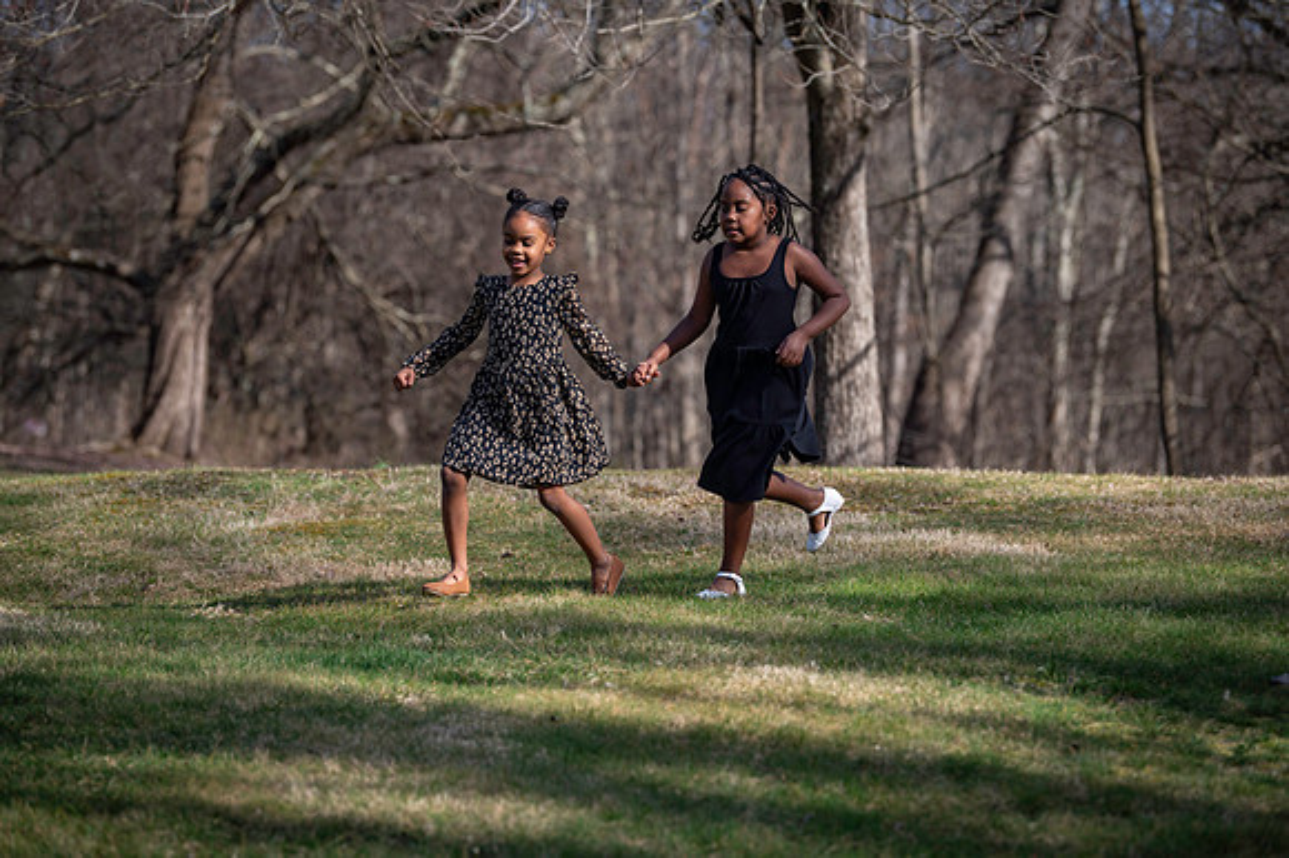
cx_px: 644
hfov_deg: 15.8
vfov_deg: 10.5
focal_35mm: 130
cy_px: 429
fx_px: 4652
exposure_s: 1/1600
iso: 250
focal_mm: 130
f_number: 4
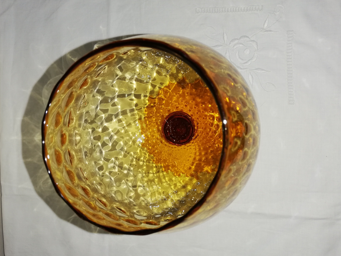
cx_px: 166
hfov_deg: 65.3
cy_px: 129
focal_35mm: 27
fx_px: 266
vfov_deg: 51.4
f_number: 2.2
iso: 100
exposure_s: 1/50
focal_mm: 3.81
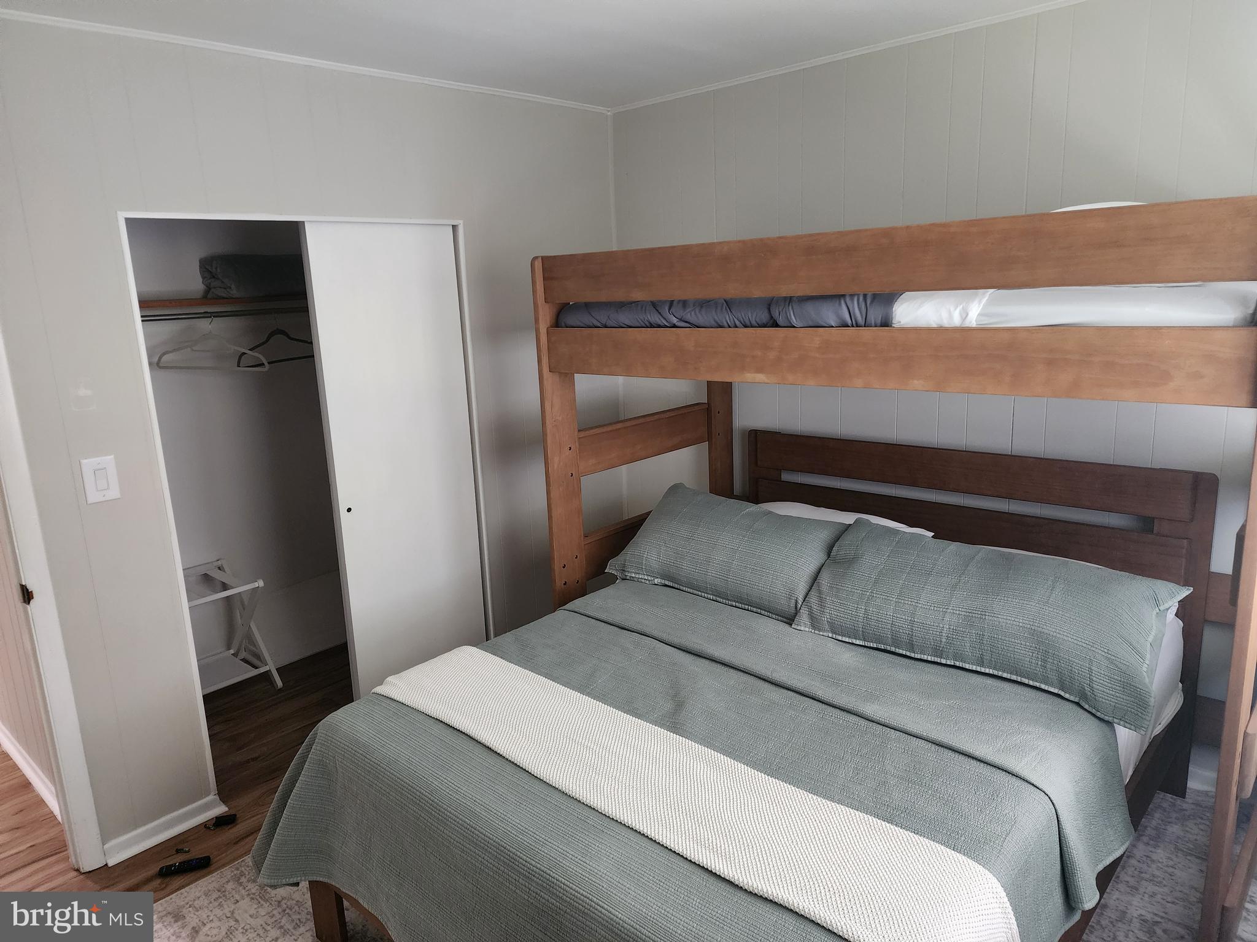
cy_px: 471
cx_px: 628
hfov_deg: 73.9
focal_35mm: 23
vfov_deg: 58.9
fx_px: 835
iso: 640
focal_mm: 6.4
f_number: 1.8
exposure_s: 1/60
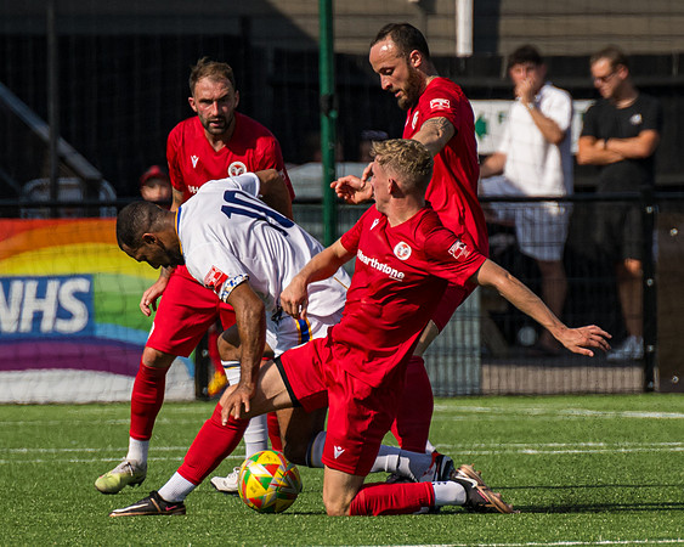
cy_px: 367
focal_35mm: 981
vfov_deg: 1.6
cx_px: 415
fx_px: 19856
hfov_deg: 2.0
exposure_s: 1/2500
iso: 200
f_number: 4.5
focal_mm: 280
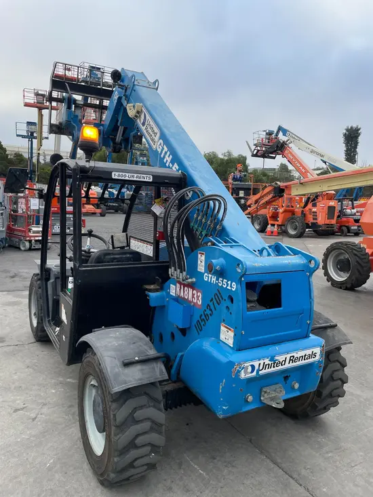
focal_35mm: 26
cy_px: 248
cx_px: 186
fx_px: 373
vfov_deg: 67.3
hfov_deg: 53.1
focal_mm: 4.2
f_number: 1.6
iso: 50
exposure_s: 1/643
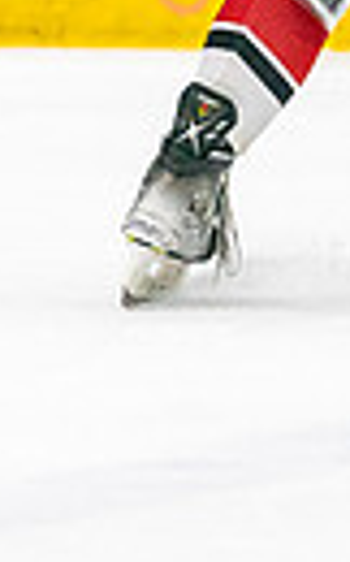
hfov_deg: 1.1
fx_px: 18615
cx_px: 249
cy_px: 17
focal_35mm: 1217
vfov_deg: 1.7
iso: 3200
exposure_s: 1/1250
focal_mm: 192
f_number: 2.8
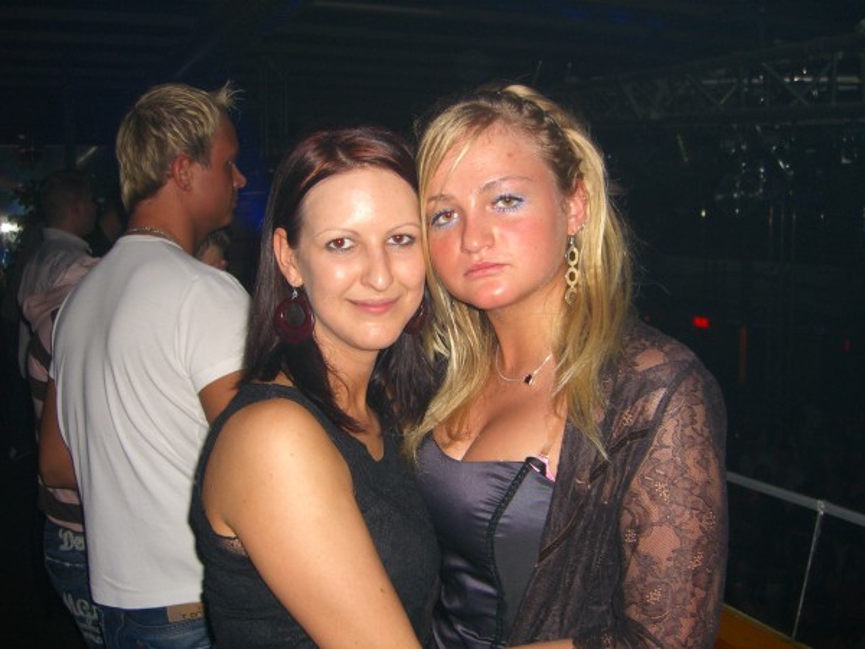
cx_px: 432
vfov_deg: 37.7
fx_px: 950
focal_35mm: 38
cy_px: 324
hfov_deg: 49.0
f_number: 2.8
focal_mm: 7.9
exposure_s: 1/60
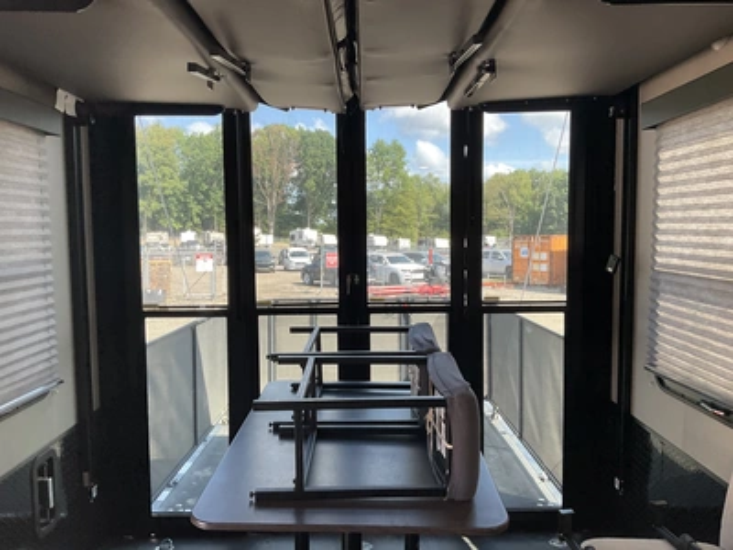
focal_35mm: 29
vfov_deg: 48.2
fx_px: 614
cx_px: 366
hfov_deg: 61.7
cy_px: 275
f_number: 1.8
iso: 50
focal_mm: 3
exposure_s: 1/122
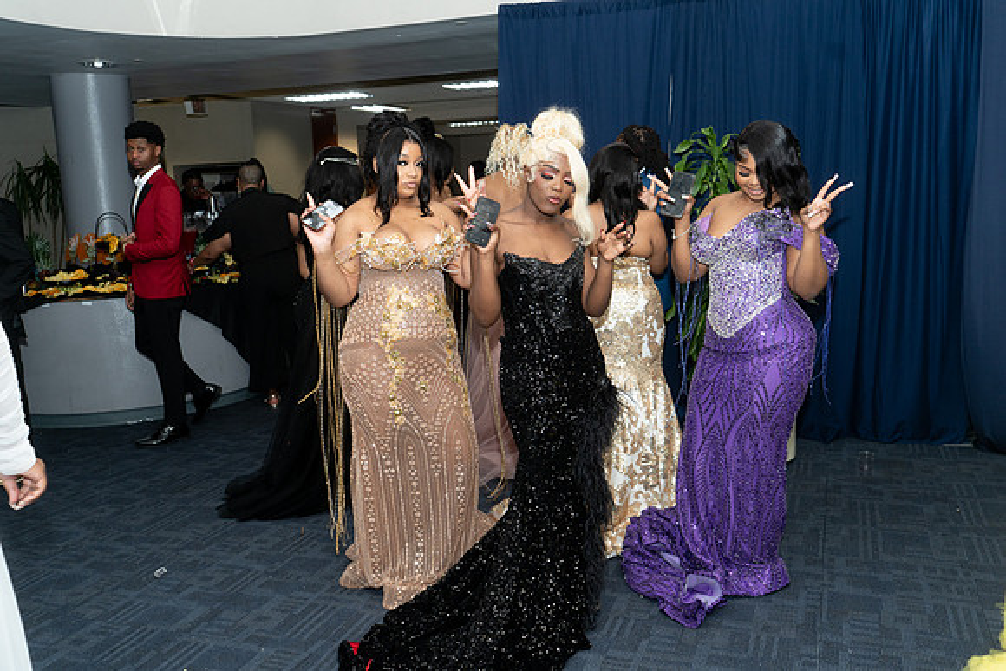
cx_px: 503
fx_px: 866
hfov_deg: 60.3
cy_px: 336
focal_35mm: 31
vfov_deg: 42.3
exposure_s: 1/125
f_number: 4
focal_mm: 31
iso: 320
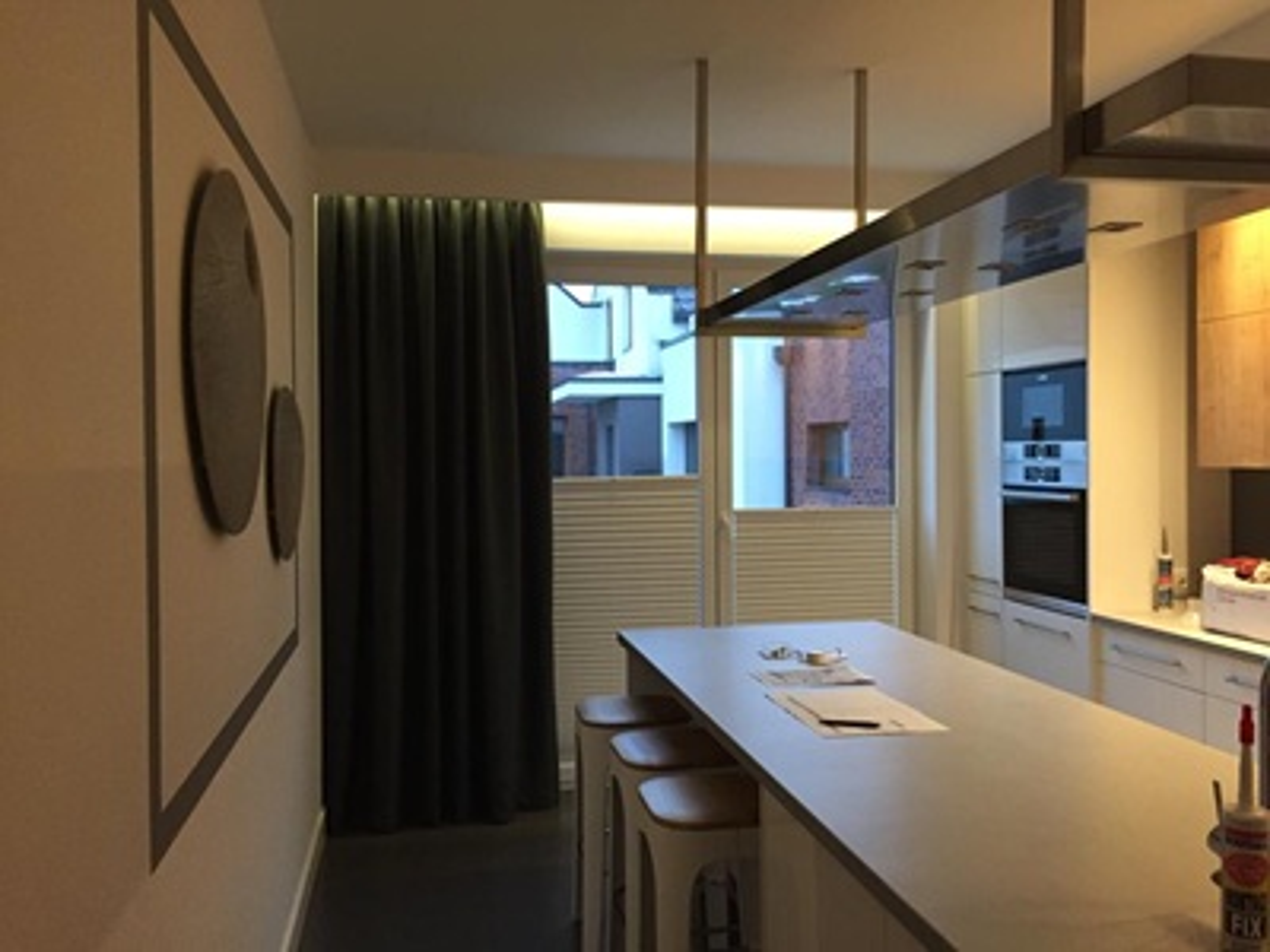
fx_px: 1064
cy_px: 476
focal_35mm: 29
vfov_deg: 48.2
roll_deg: -0.2
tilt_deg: -1.1
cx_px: 635
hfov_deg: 61.7
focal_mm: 4.15
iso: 250
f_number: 2.2
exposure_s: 1/33
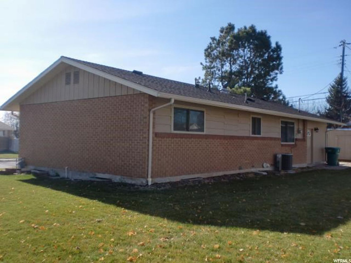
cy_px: 132
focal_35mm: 35
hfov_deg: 52.6
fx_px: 355
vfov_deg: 40.7
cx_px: 176
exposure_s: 1/800
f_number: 3.1
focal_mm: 6.3
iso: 64
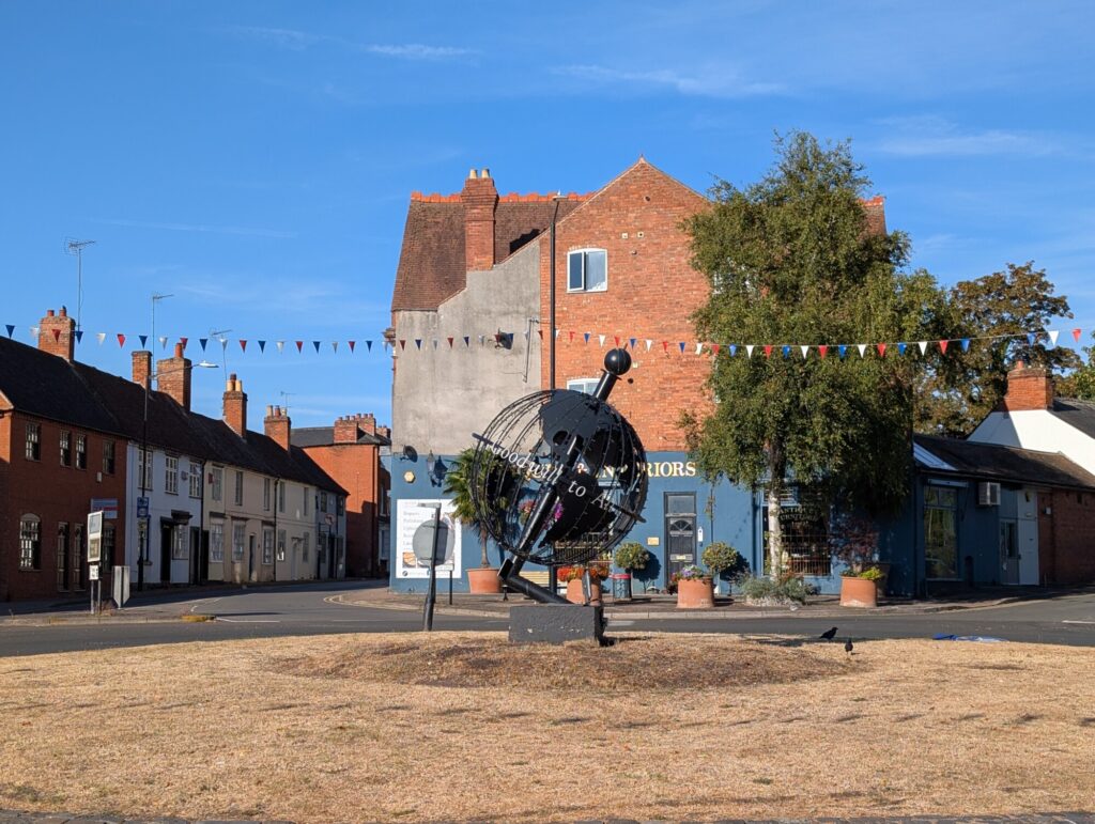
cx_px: 548
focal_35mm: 49
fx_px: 1552
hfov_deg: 38.9
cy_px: 412
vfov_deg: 29.7
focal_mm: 6.9
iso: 19
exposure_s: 1/1311
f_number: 1.68
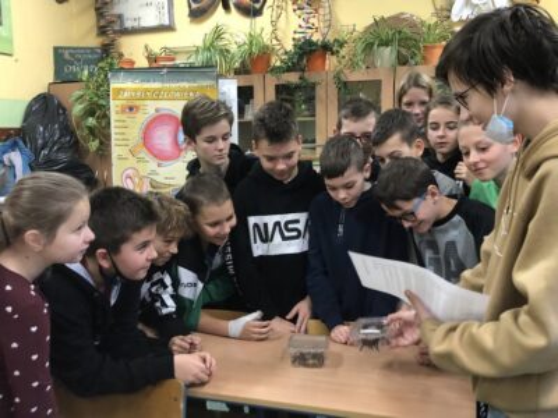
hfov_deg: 63.4
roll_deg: -0.1
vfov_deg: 49.7
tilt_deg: -7.1
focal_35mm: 28
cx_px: 279
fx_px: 451
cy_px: 209
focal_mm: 3.99
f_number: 1.8
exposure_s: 1/17
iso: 64
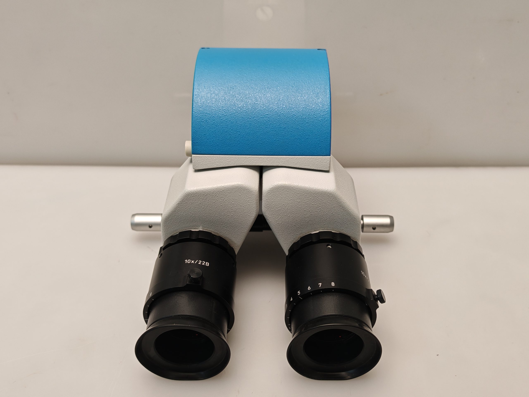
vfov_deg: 41.8
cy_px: 198
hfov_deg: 54.0
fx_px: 520
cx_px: 264
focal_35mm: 34
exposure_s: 1/100
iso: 125
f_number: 2
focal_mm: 6.83
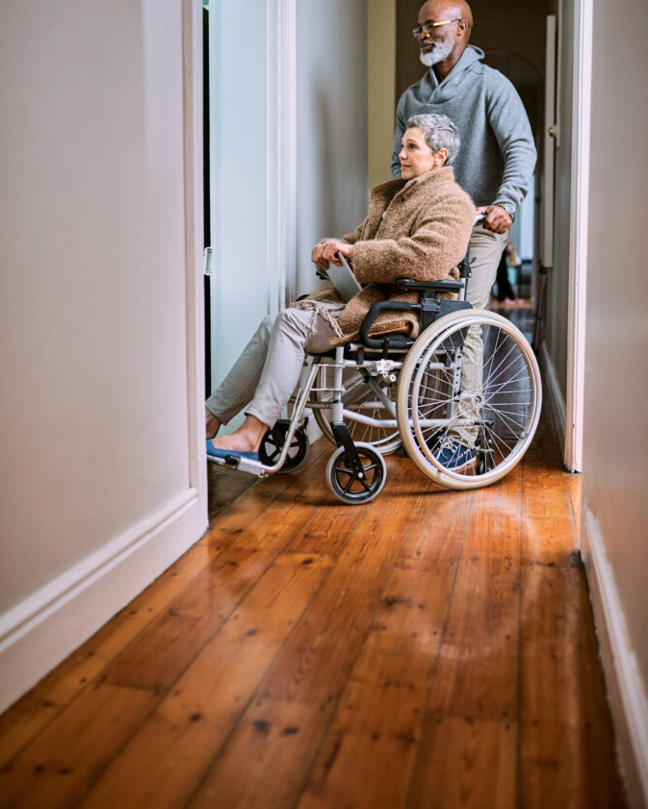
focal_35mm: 40
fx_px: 959
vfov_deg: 45.6
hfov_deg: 37.3
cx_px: 323
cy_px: 341
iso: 320
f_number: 2
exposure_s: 1/200
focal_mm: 35
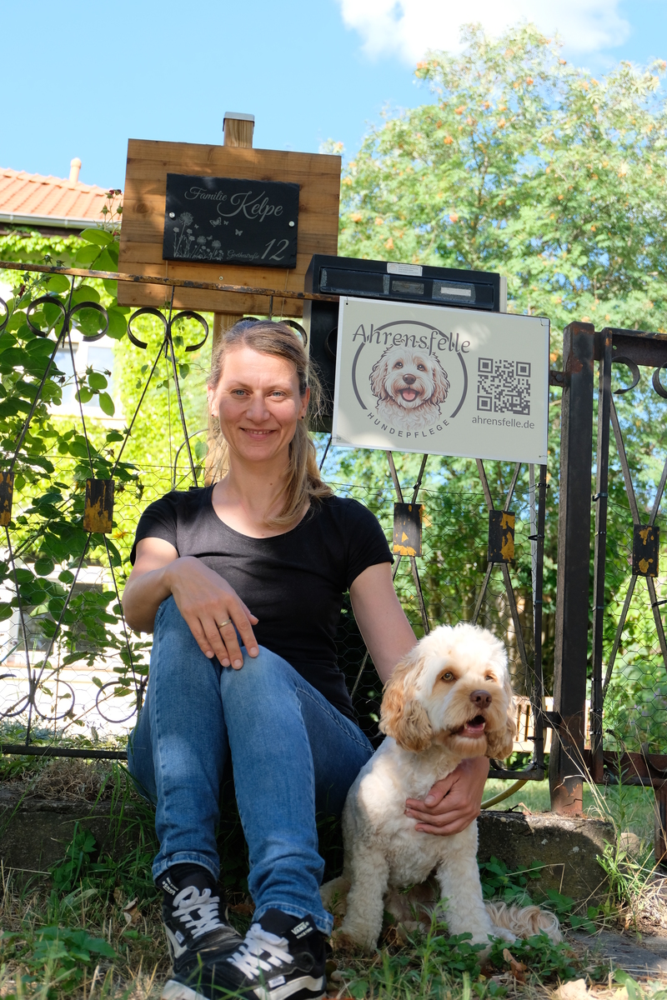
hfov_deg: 27.5
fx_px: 1362
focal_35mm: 49
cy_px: 500
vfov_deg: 40.3
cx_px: 334
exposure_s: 1/280
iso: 400
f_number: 5
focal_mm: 32.5
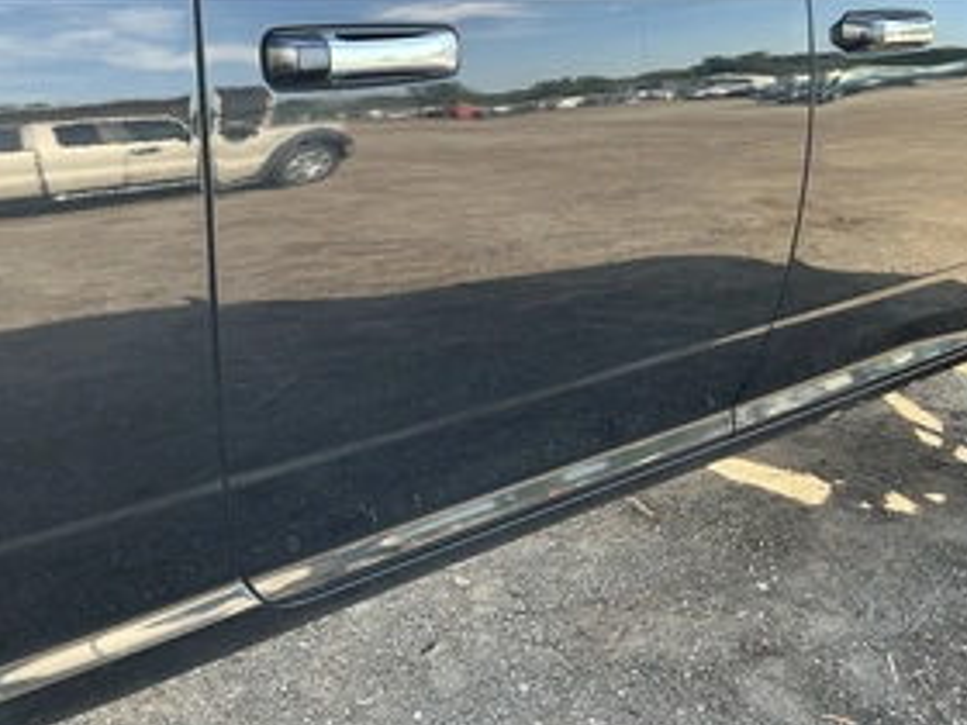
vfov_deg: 35.7
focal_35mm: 40
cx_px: 411
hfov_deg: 46.6
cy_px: 266
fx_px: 1117
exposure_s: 1/122
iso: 25
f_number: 1.8
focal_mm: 3
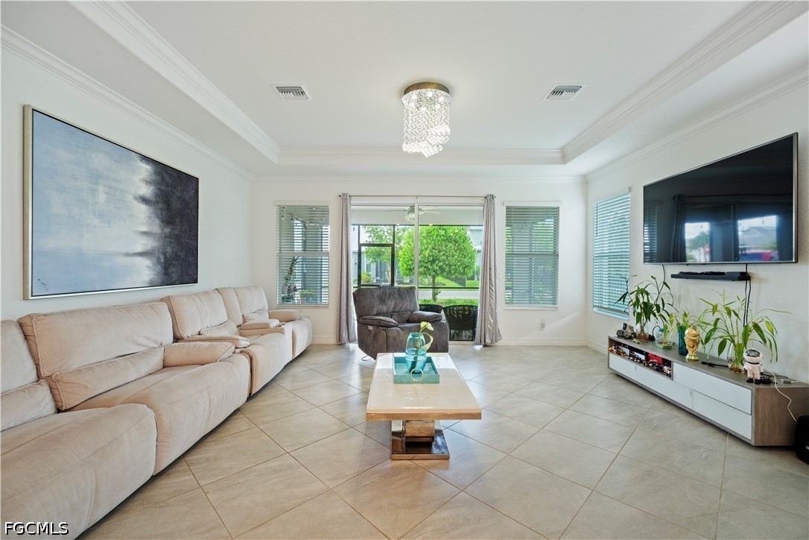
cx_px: 404
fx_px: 315
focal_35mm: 14
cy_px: 270
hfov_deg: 104.3
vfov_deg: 81.2
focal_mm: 14
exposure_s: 1/5
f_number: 8
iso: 400
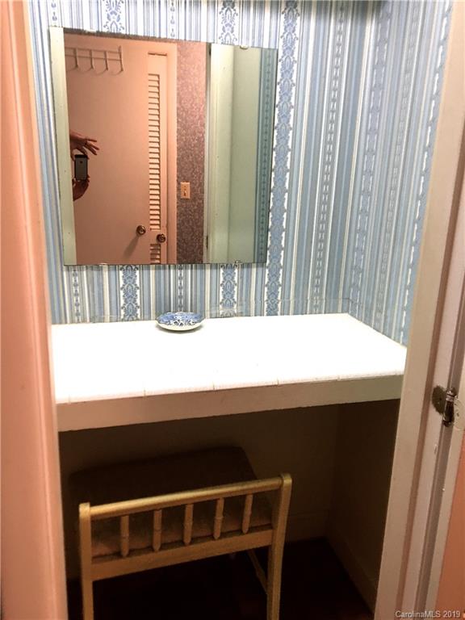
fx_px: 519
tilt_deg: -14.8
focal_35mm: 29
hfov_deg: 48.2
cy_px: 310
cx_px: 232
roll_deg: -0.8
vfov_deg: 61.7
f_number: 2.2
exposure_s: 1/30
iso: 80
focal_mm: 4.15
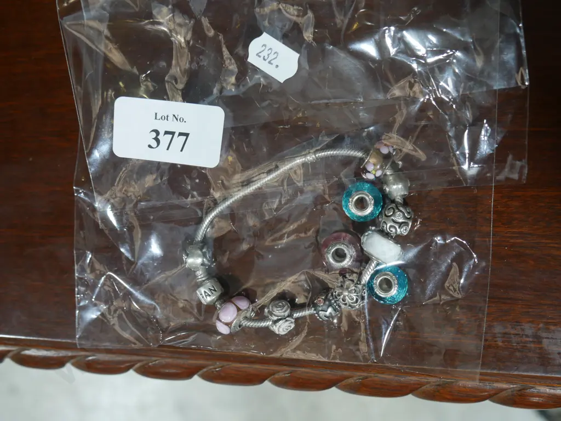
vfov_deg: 36.0
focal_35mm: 40
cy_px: 210
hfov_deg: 46.8
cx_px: 280
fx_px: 648
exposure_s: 1/60
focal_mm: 20
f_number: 4.5
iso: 640
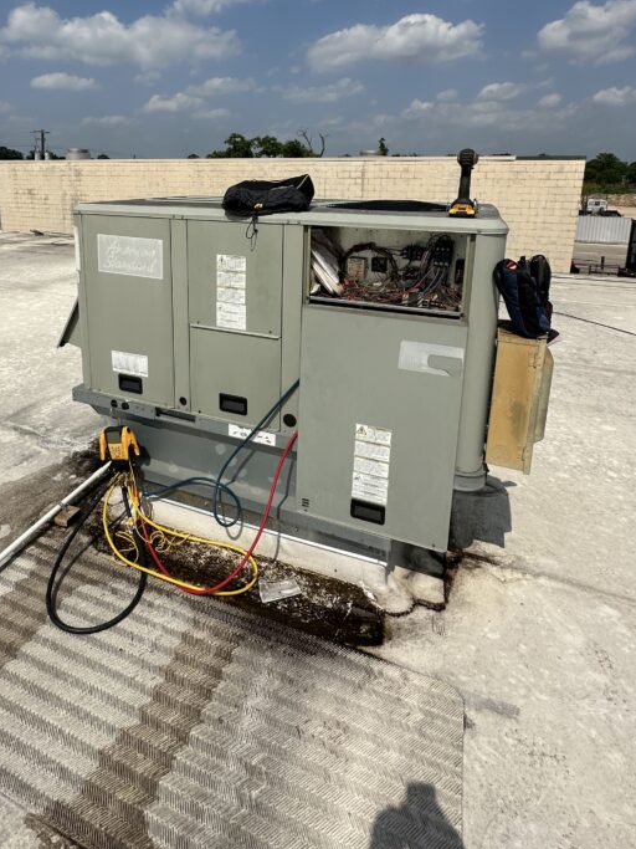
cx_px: 248
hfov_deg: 62.8
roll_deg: -1.0
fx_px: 515
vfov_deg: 76.3
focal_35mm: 21
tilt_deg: -9.6
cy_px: 277
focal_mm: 2.22
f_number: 2.2
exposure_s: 1/5814
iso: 50
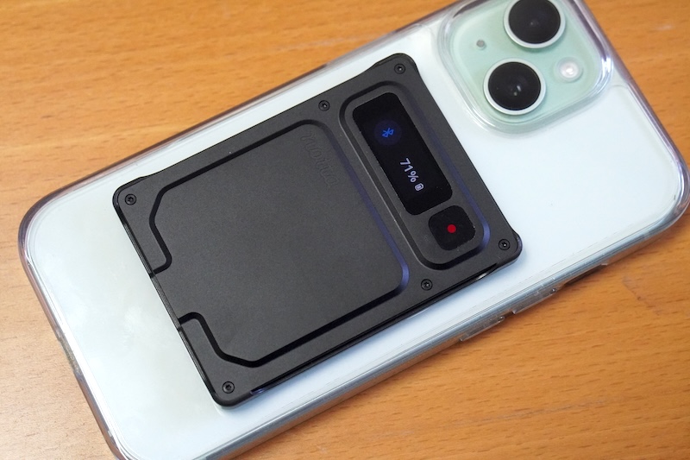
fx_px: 1380
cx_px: 345
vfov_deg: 18.9
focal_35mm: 72
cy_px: 230
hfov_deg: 28.1
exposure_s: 1/200
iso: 5000
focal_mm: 48
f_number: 5.6
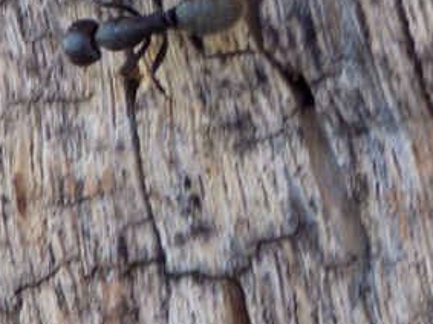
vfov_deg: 4.2
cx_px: 596
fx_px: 4451
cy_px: 90
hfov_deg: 5.5
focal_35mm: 356
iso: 125
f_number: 4.8
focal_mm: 20.9
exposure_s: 1/30
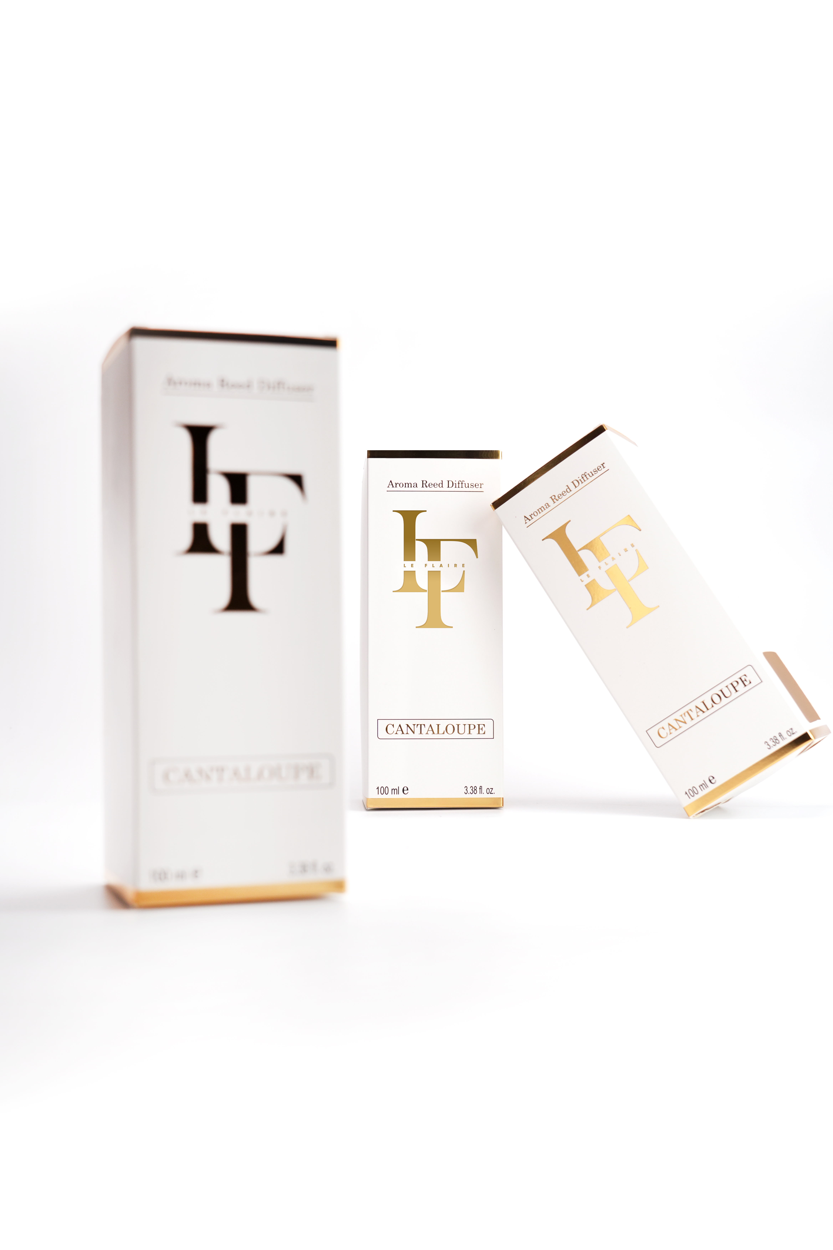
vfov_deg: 44.5
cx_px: 416
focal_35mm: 44
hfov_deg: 30.5
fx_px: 1527
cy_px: 625
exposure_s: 1/100
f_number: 5.6
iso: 200
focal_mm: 44
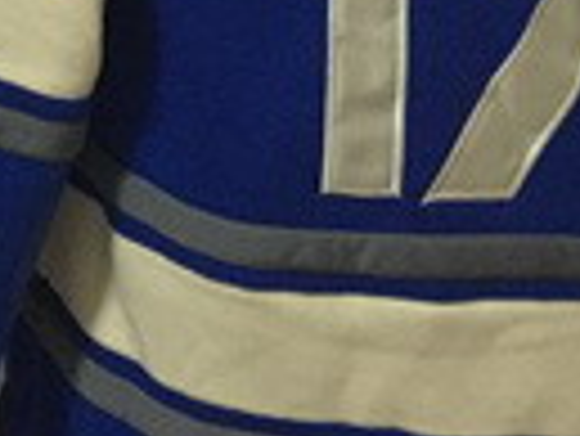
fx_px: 2449
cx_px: -148
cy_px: -339
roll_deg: -2.8
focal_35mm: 146
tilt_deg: -2.4
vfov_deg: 9.7
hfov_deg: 13.1
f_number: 2.2
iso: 125
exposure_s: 1/8
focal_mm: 4.15
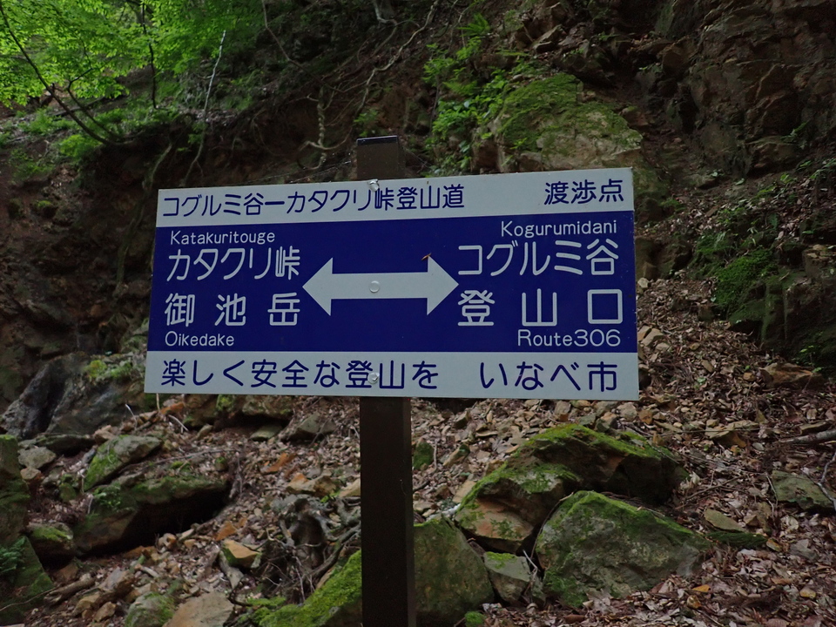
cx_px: 418
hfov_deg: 69.4
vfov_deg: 54.9
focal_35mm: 25
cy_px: 314
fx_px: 604
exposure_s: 1/25
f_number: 2
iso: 800
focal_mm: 4.5
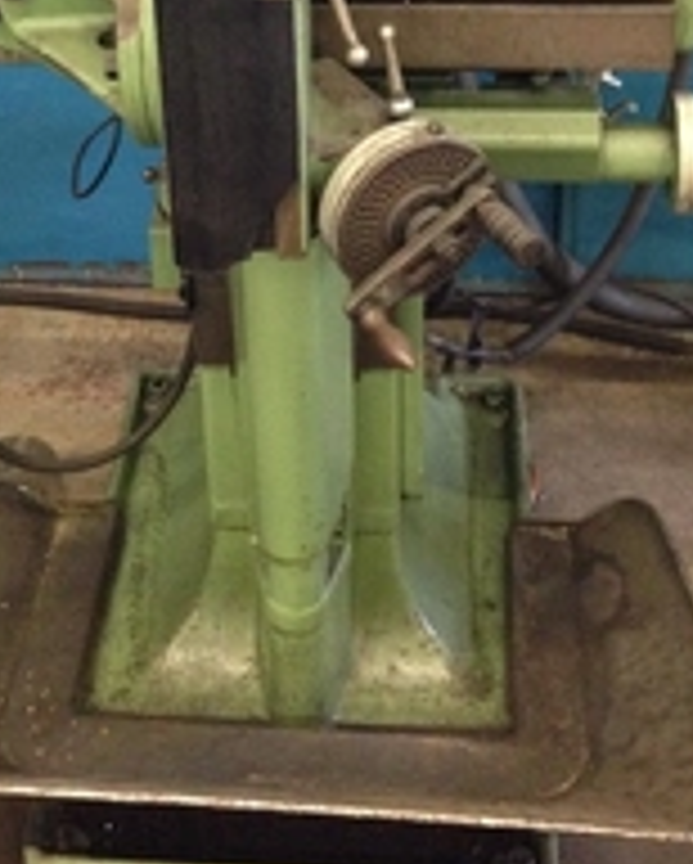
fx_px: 1715
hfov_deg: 22.8
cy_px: -18
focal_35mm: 67
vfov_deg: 26.6
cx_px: 279
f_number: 2.4
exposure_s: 1/15
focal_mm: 4.12
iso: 500
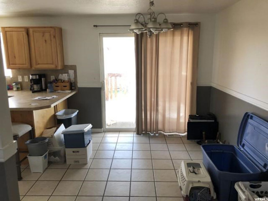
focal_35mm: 28
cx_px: 134
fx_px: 217
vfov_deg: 49.7
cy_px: 100
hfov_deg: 63.4
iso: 25
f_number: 1.8
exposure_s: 1/40
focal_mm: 4
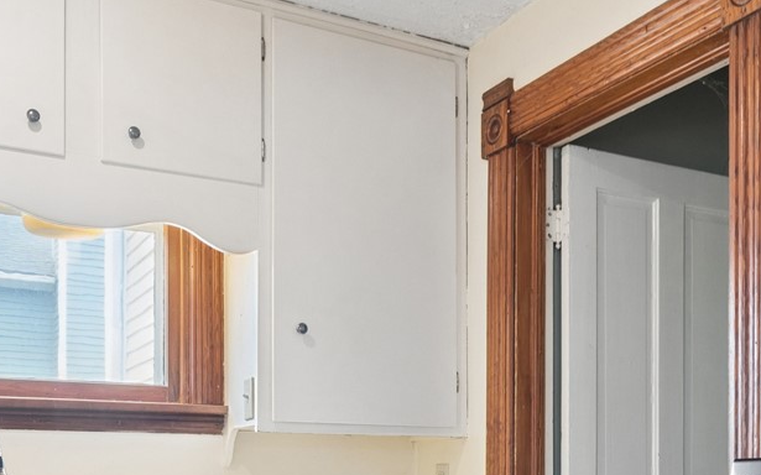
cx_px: 382
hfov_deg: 44.4
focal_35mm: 45
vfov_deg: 26.7
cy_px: 499
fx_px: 933
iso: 400
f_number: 10
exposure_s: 1/1.67
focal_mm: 16
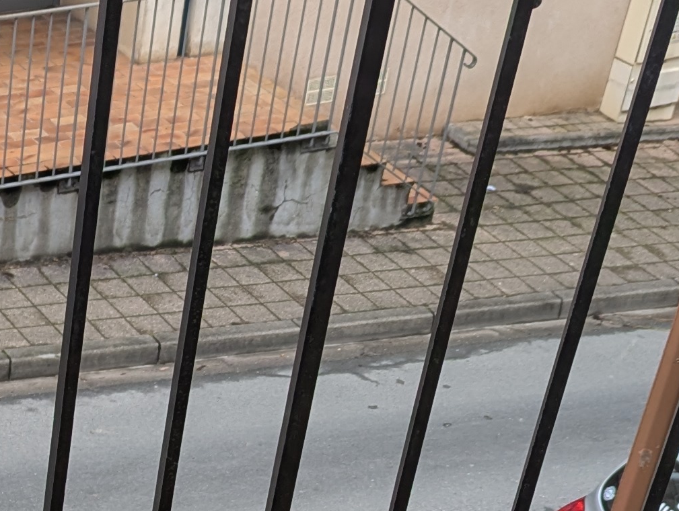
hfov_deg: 18.9
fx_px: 1906
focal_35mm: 97
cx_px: -170
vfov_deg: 14.6
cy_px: 688
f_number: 1.85
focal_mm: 6.81
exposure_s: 1/163
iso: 41
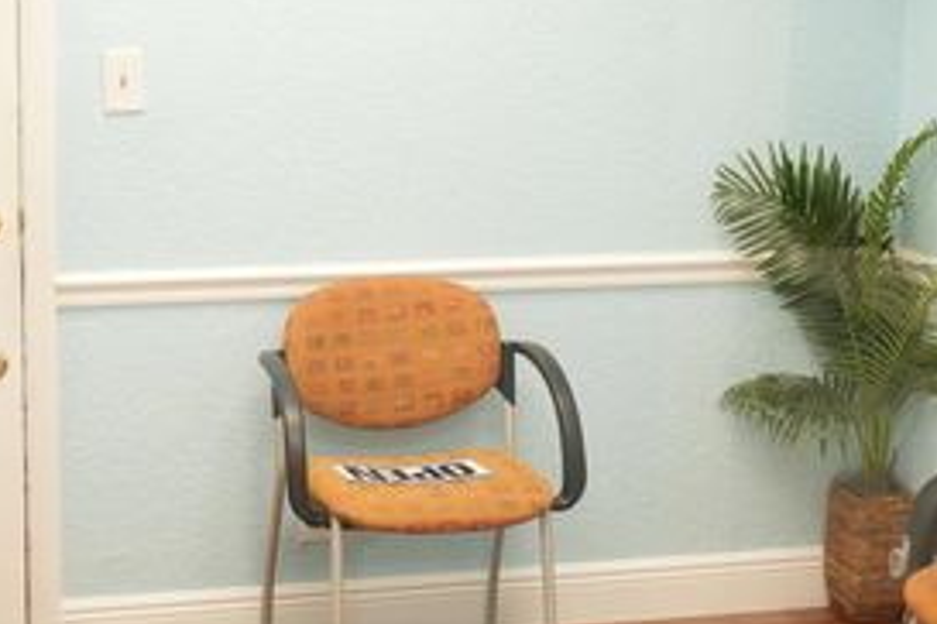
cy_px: 214
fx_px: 2134
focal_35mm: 82
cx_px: 477
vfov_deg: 16.6
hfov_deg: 24.8
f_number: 1.8
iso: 250
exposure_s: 1/125
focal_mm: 35
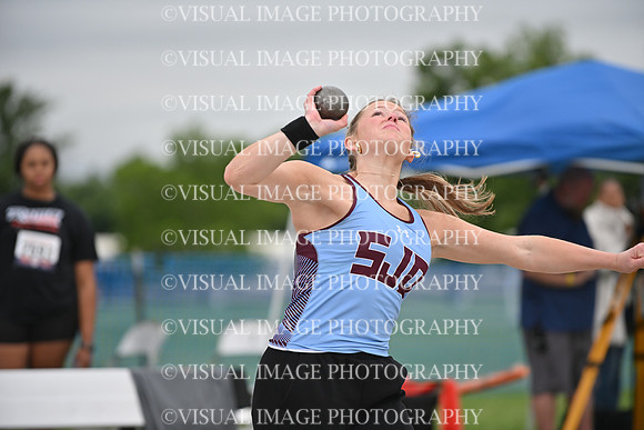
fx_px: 3578
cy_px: 215
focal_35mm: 200
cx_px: 322
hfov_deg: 10.3
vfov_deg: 6.9
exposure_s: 1/2000
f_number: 3.5
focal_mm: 200
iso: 400
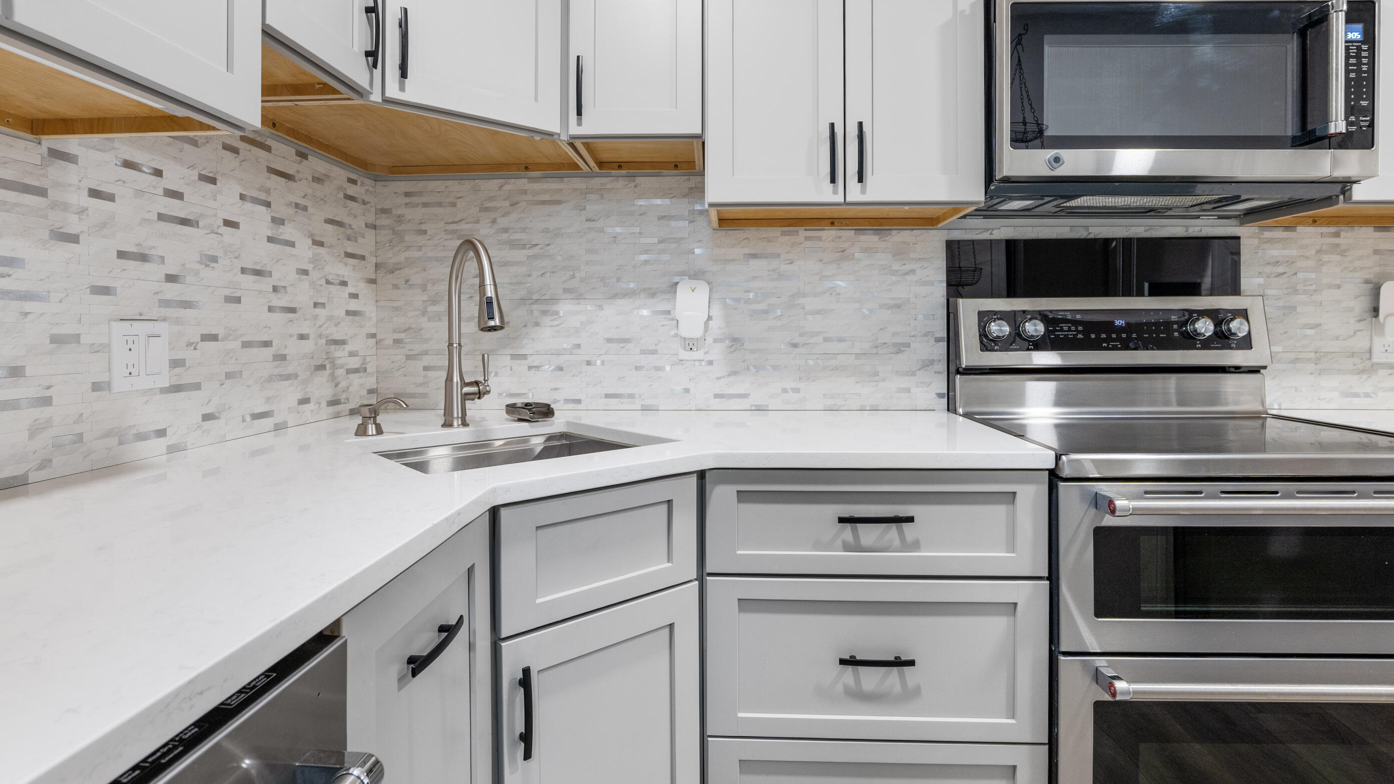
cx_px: 698
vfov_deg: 60.6
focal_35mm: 18
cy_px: 324
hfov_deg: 92.7
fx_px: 665
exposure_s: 1/6
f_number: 8
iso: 640
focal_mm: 16
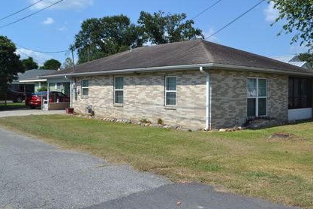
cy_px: 88
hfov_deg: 53.1
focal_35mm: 36
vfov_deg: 36.8
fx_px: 313
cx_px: 171
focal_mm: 20
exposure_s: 1/250
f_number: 8
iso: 100
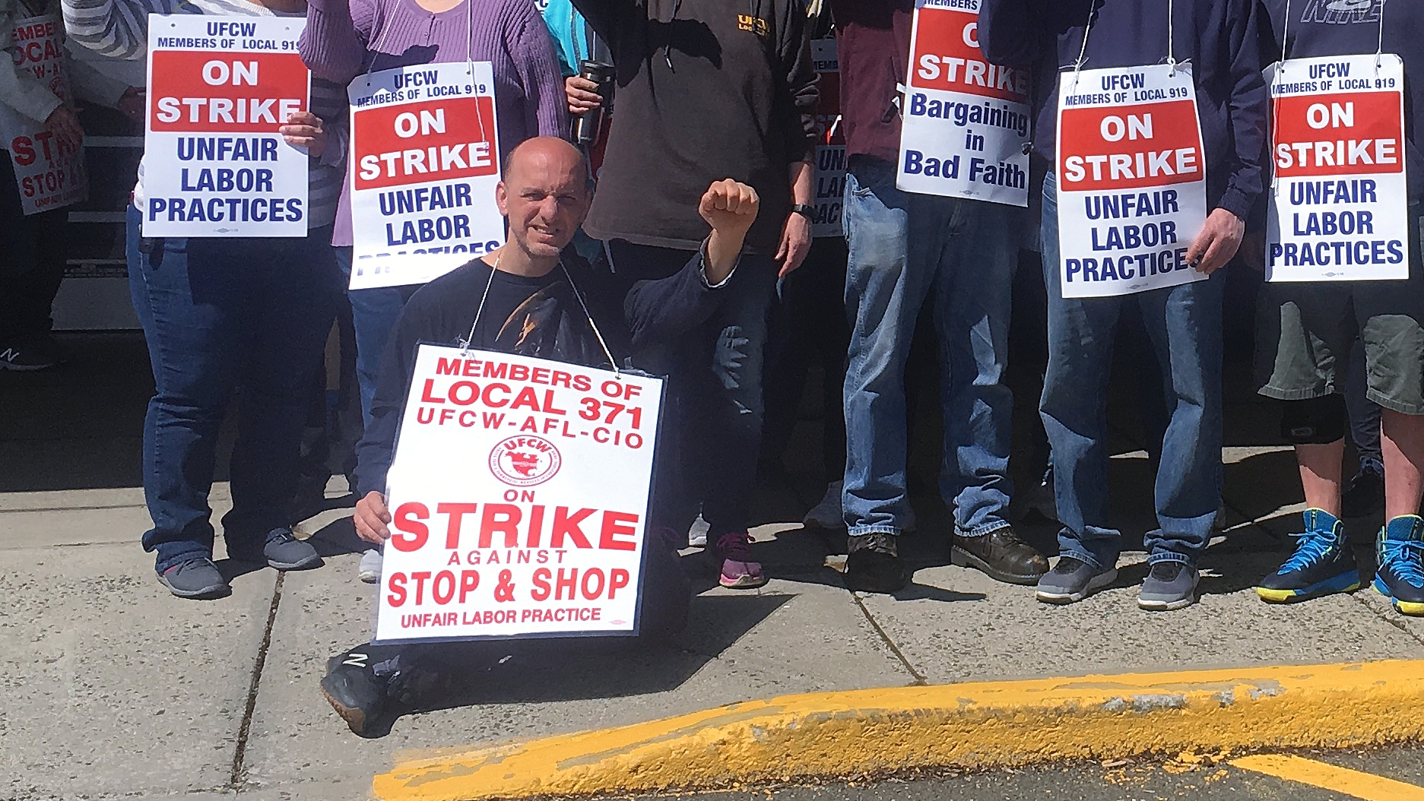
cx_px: 1168
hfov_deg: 30.2
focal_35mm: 68
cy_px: 79
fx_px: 2568
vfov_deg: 17.5
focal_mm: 4.15
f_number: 2.2
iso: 25
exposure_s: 1/2079
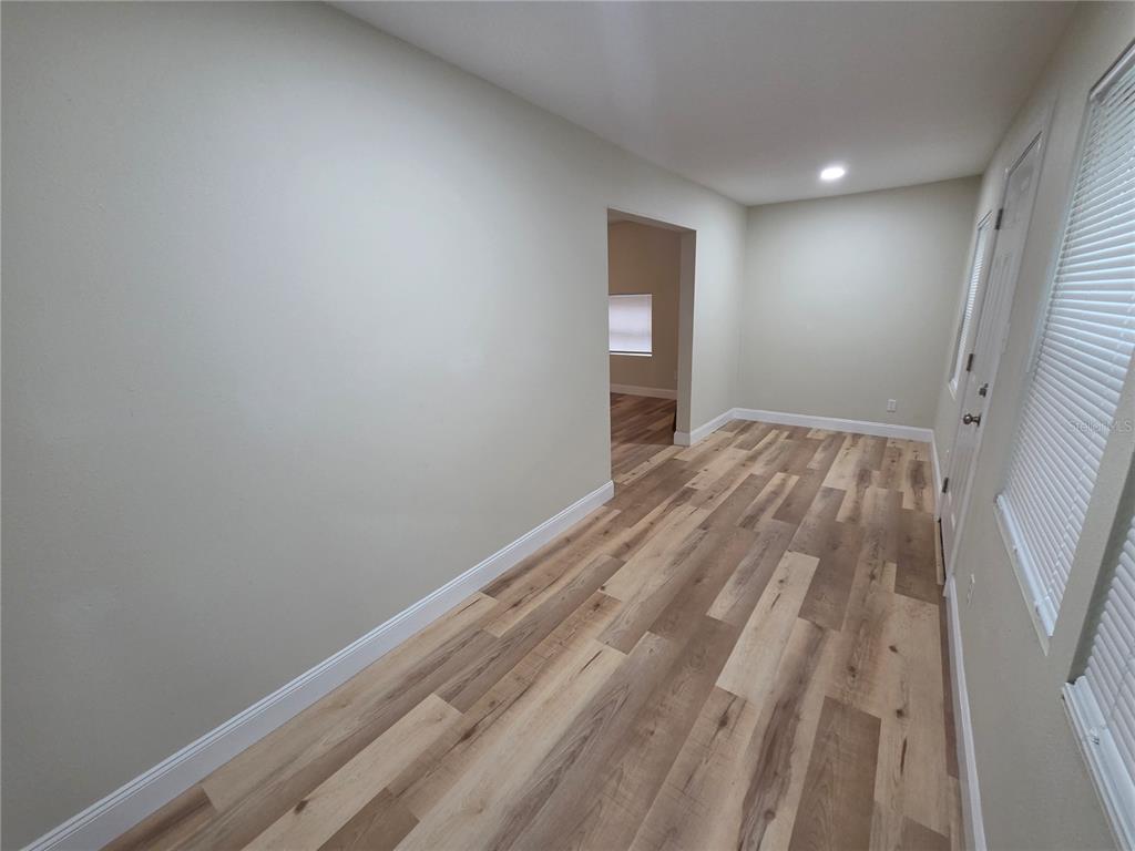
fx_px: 426
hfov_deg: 106.2
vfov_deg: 89.9
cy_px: 426
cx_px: 568
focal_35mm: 13
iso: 400
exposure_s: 1/60
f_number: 2.2
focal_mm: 2.2
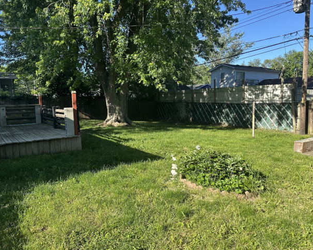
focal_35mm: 26
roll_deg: +0.6
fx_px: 241
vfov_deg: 54.9
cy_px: 123
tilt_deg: -5.8
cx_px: 147
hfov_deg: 66.0
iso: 80
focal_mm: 6.86
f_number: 1.78
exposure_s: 1/1289
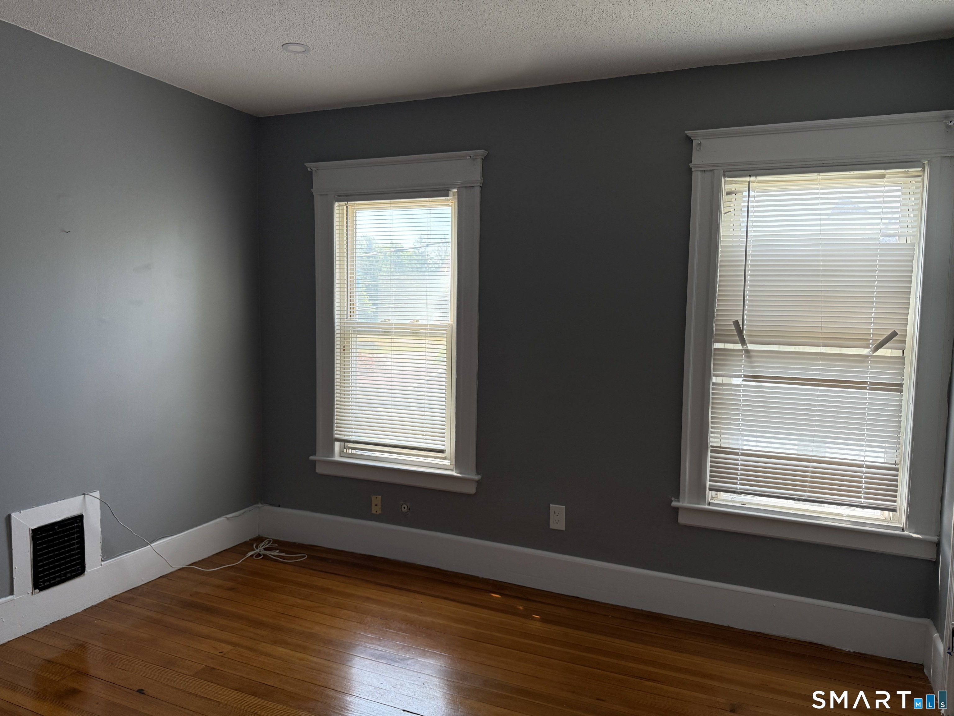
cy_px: 358
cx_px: 477
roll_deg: -2.3
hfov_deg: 71.6
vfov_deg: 56.8
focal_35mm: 24
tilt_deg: -1.7
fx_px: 661
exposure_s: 1/237
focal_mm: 6.76
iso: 200
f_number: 1.78
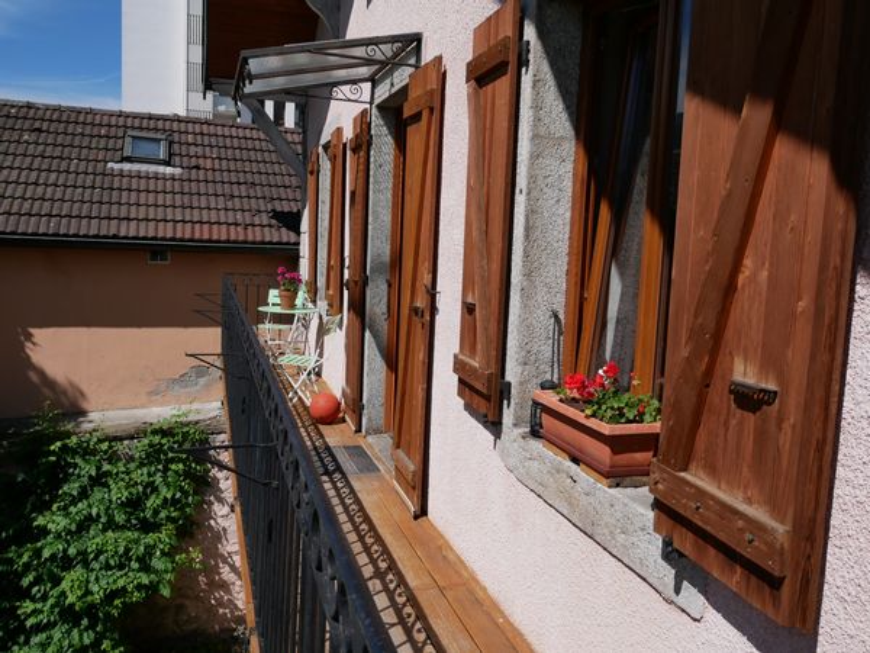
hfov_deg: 60.0
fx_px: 754
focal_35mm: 30
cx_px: 435
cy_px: 326
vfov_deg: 46.8
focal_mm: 15
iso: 200
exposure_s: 1/1600
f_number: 5.5
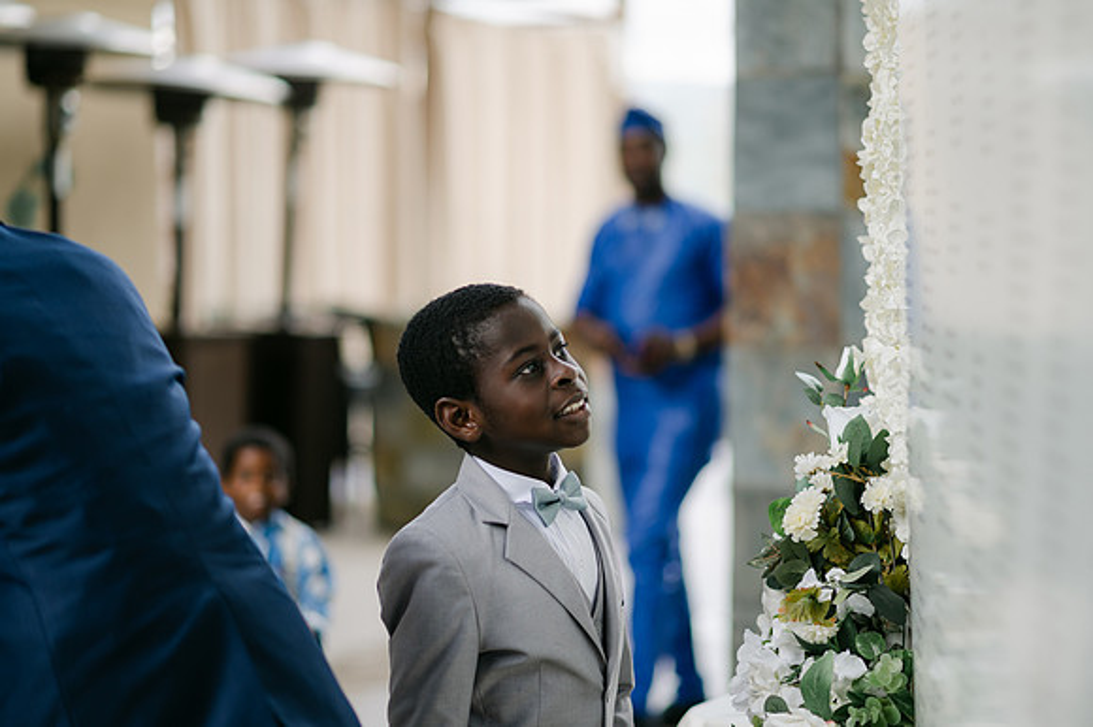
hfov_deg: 23.9
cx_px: 546
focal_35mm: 85
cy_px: 364
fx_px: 2579
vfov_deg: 16.1
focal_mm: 85
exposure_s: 1/500
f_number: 2
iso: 100
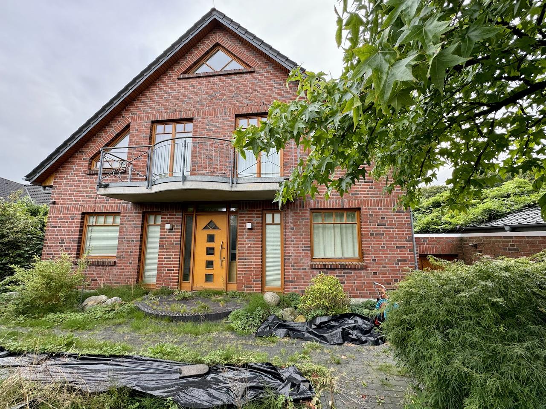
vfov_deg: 85.7
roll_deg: +0.1
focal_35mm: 14
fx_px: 221
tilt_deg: +9.1
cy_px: 204
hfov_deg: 102.1
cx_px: 273
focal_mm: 2.22
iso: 40
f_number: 2.2
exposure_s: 1/143
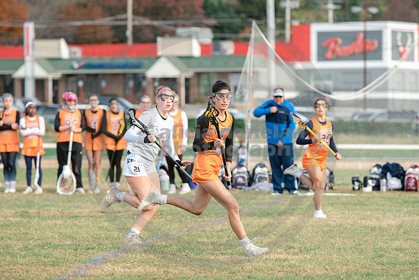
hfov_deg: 6.8
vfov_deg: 4.5
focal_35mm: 305
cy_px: 147
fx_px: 3552
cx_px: 220
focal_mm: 200
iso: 250
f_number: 4
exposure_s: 1/1000
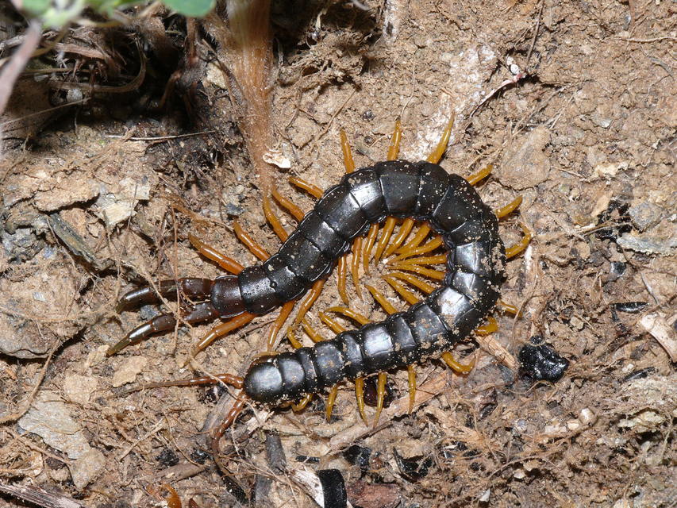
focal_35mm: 157
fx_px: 3071
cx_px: 338
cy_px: 254
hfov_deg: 12.6
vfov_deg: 9.5
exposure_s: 1/640
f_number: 10
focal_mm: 33.2
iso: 100
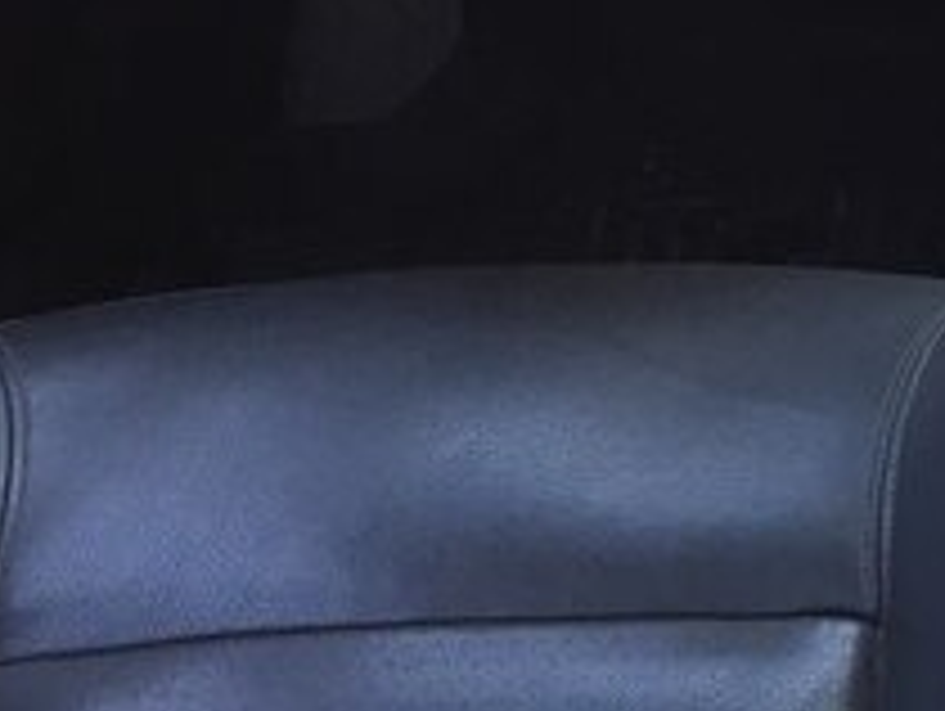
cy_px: -299
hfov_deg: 19.8
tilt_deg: -20.9
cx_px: 1228
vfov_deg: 15.2
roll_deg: +0.7
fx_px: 2487
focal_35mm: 91
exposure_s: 1/33
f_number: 2.2
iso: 32
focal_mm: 4.15
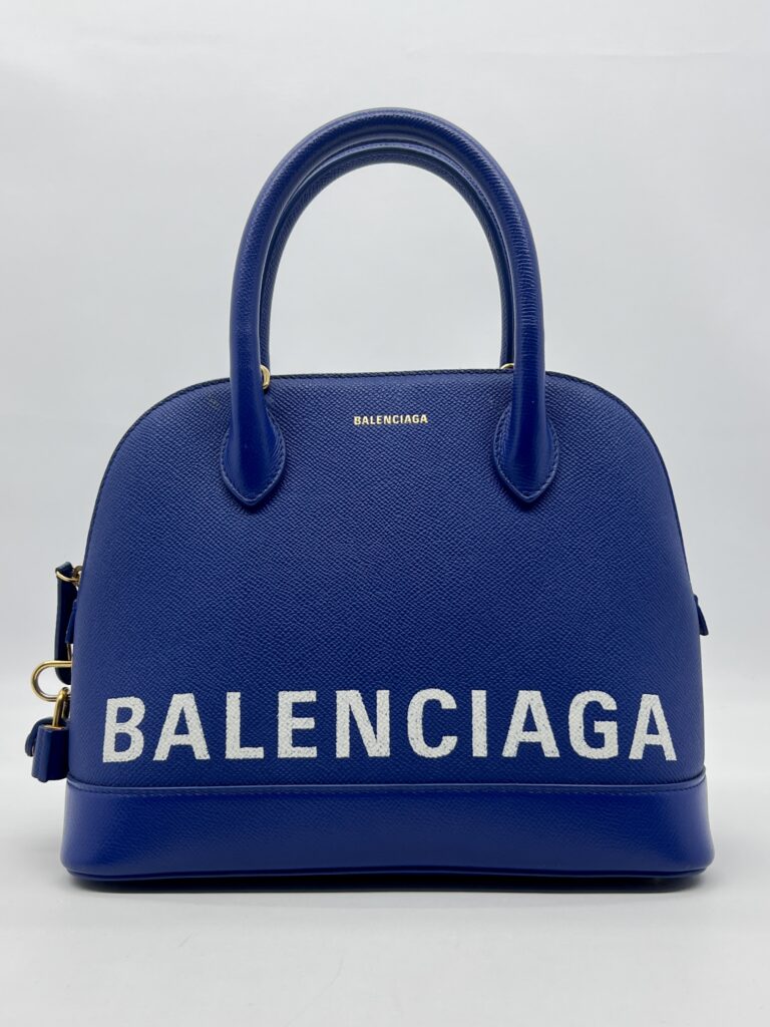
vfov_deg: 67.3
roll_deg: -1.2
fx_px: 771
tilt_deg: -3.4
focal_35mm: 26
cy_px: 514
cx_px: 385
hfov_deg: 53.1
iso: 32
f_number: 1.5
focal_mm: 5.7
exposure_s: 1/126
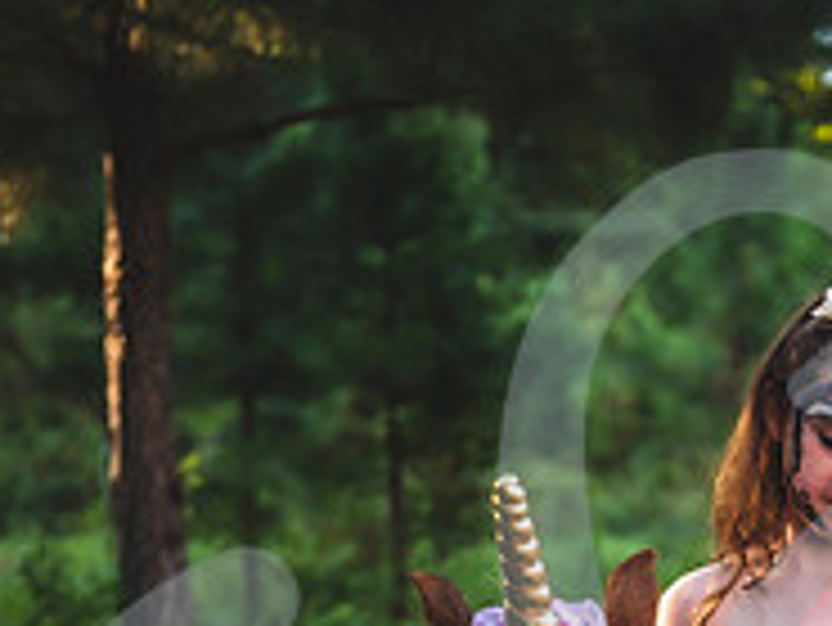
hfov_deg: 17.4
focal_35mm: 112
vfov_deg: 12.6
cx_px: 648
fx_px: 2694
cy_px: 910
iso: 100
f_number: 2.8
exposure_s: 1/160
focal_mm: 48
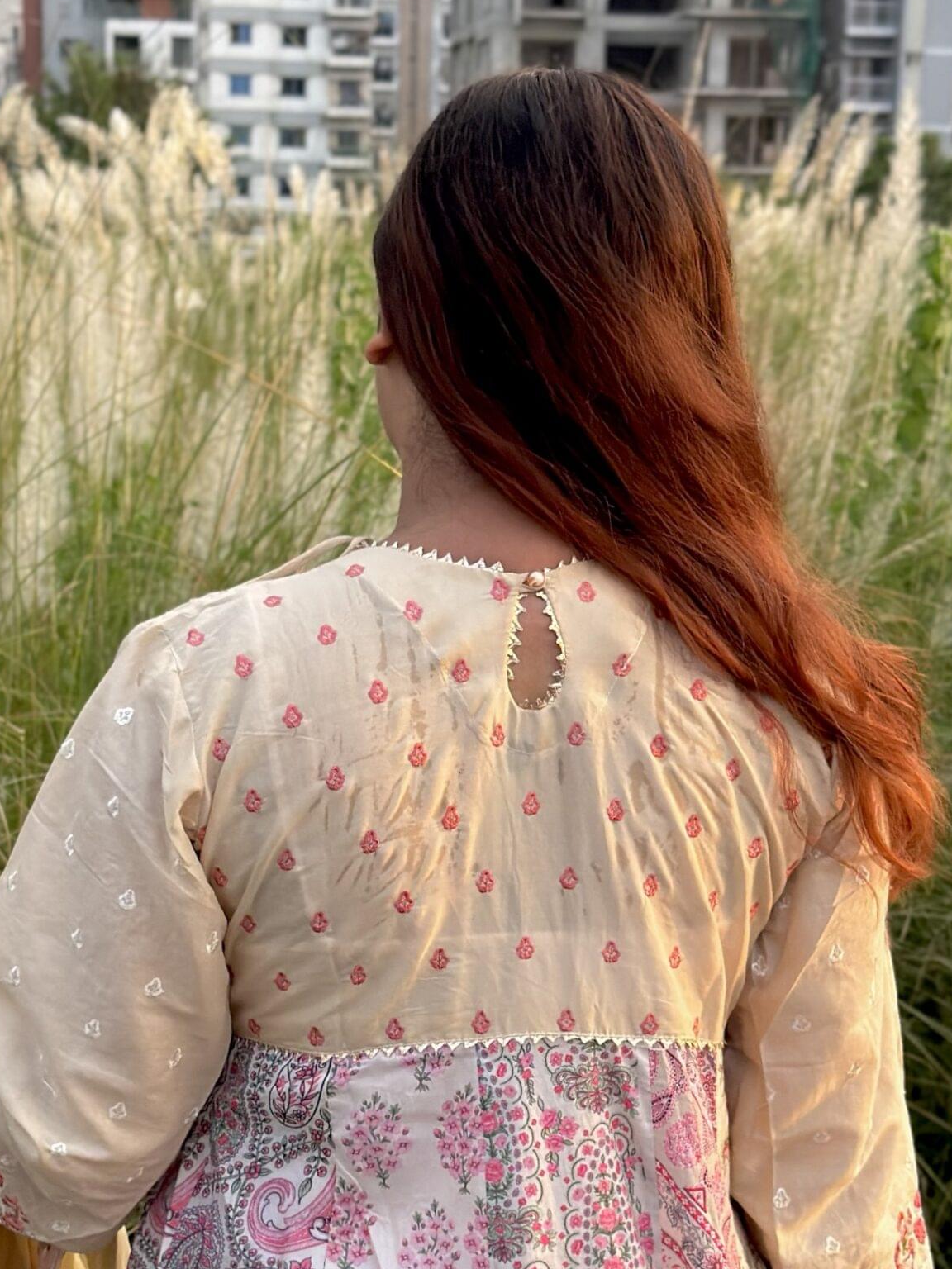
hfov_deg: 18.4
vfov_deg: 24.2
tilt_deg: -12.8
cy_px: 899
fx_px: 2934
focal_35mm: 80
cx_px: 364
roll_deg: -1.9
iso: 250
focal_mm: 6.76
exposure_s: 1/1608
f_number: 1.78
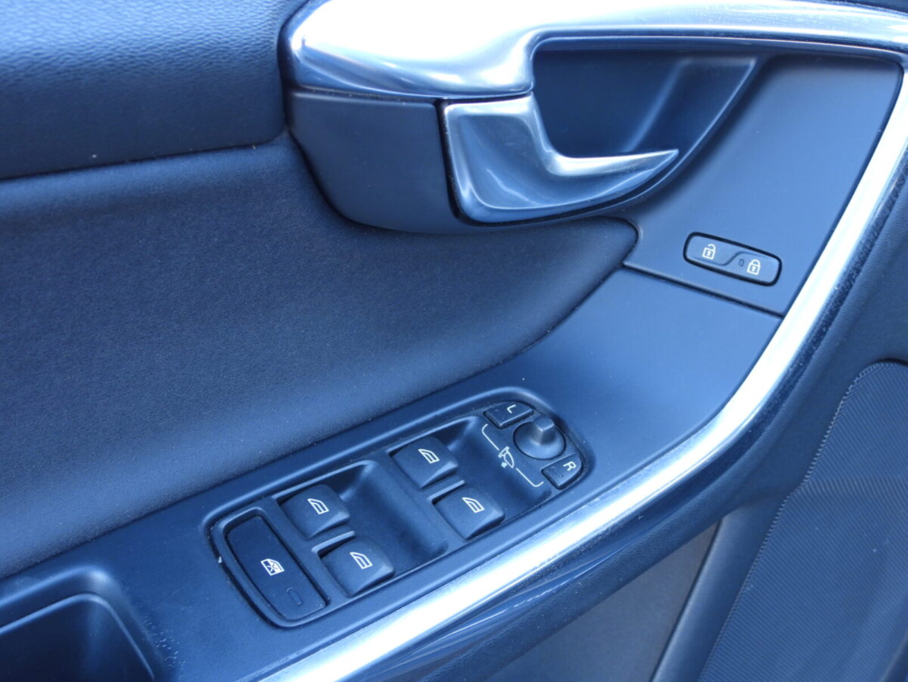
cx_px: 454
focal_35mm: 44
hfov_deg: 42.9
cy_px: 341
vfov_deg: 32.9
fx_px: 1154
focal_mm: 7.9
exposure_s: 1/30
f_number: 3.2
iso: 160
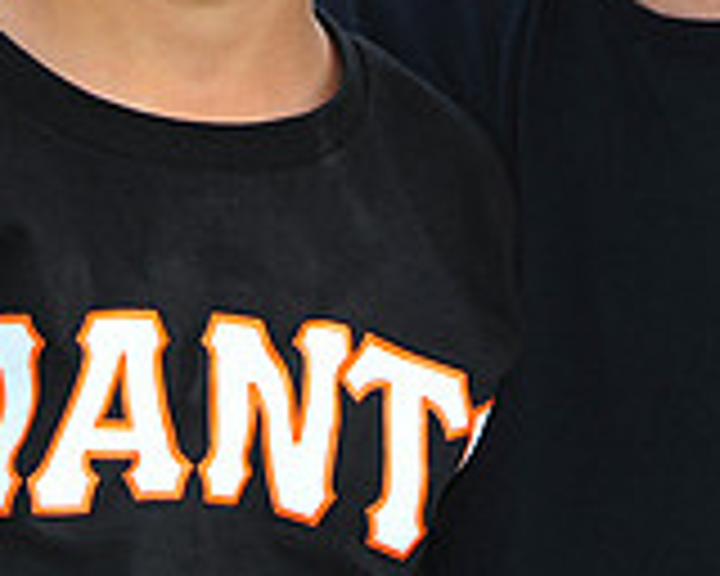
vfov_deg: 4.3
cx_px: 356
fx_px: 7607
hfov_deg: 5.4
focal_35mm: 357
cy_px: -238
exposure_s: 1/1250
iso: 400
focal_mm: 105
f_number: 4
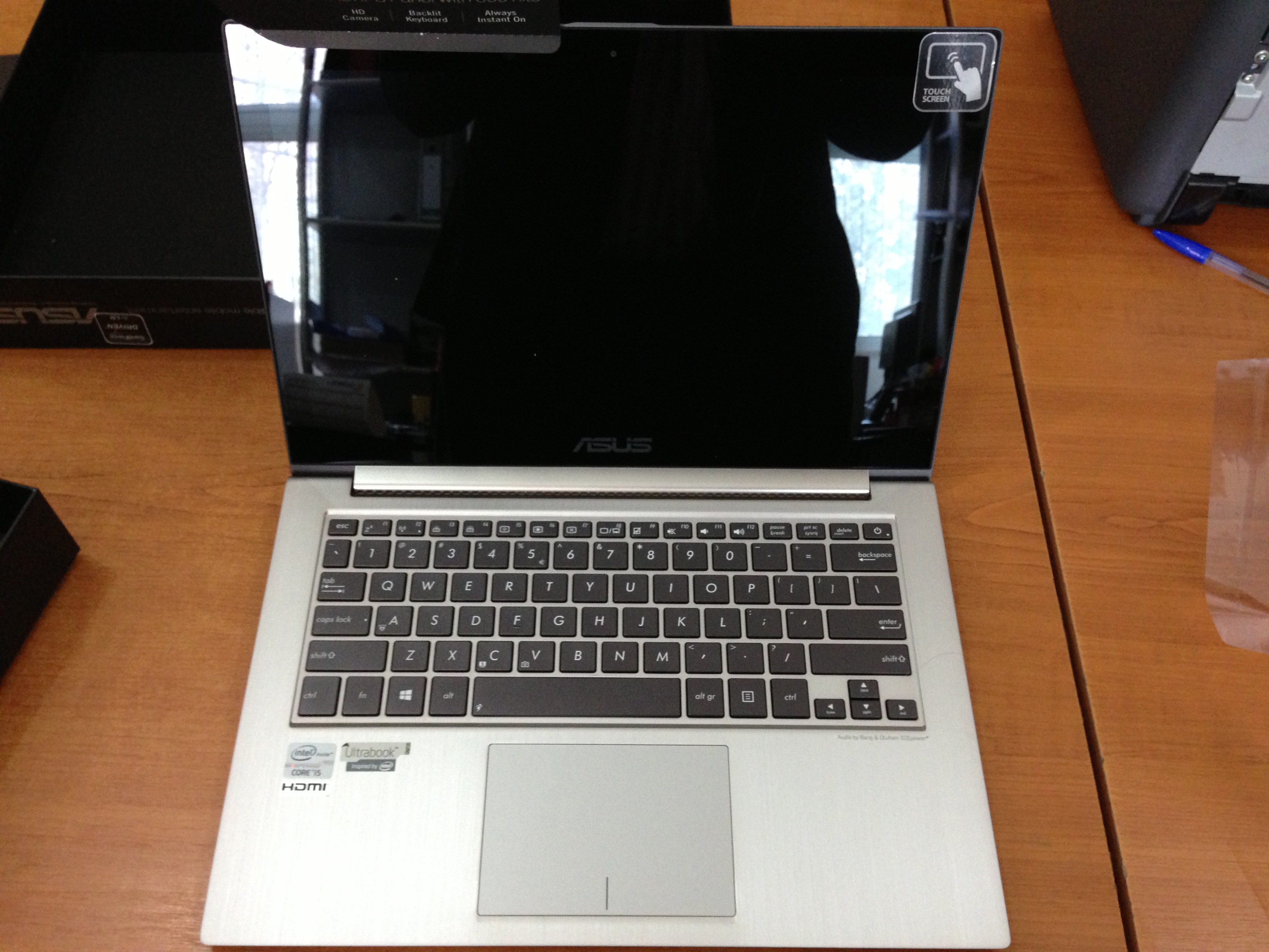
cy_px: 476
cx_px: 634
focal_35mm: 33
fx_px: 1210
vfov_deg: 42.9
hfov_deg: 55.4
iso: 250
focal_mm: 4.13
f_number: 2.4
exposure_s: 1/20
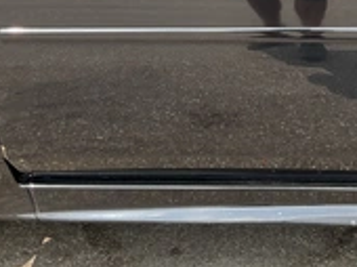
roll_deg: -2.0
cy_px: 15
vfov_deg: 21.6
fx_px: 680
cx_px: 292
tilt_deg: -13.5
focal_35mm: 66
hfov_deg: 28.7
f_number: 1.8
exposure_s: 1/383
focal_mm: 3
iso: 25
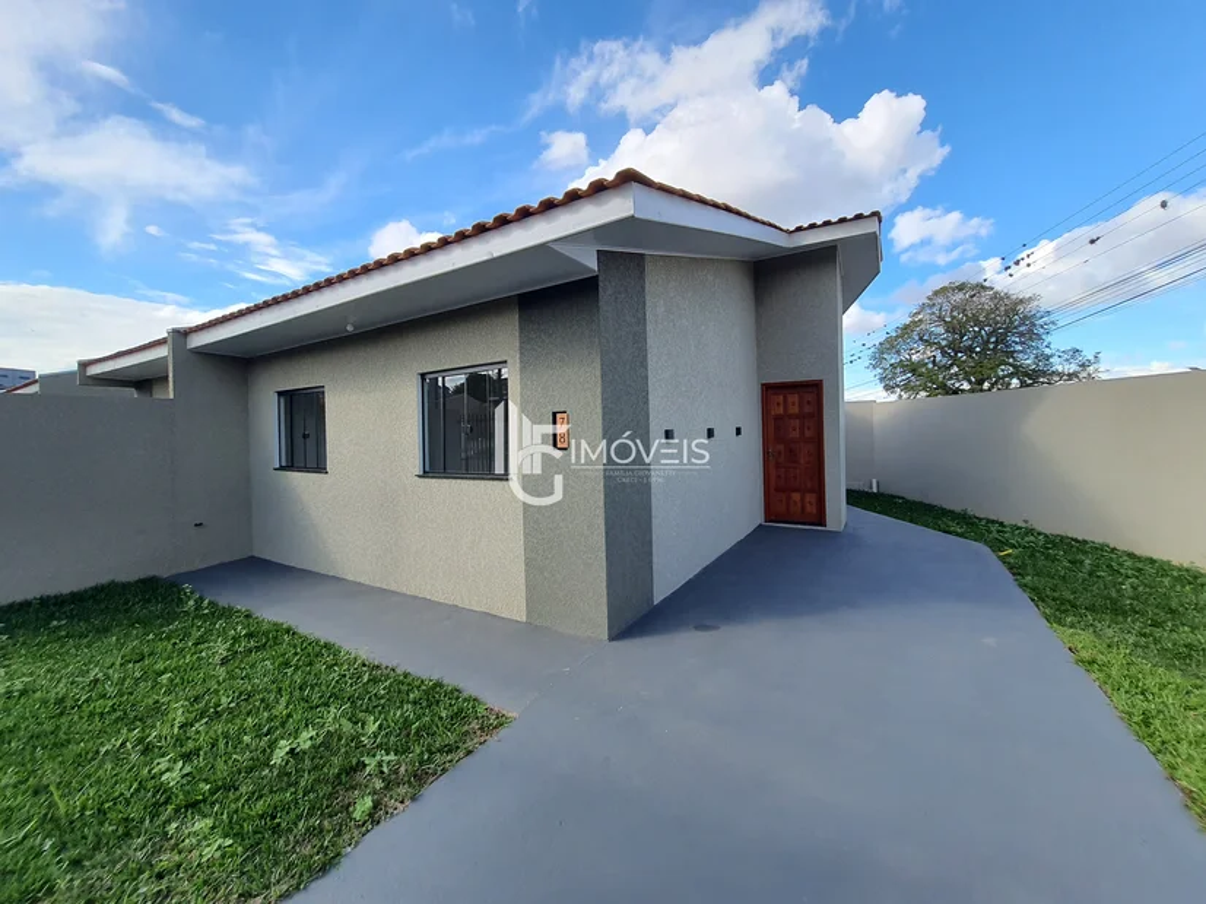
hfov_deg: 106.2
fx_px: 453
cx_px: 603
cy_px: 452
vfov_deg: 89.9
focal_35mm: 13
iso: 50
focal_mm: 1.74
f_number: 2.2
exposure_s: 1/720
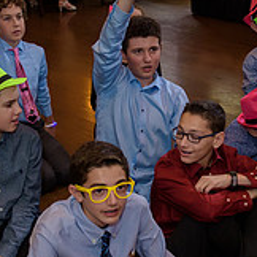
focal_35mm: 88
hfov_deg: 19.6
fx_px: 739
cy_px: 144
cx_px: 176
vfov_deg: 19.7
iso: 1600
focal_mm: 29
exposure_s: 1/125
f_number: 3.2
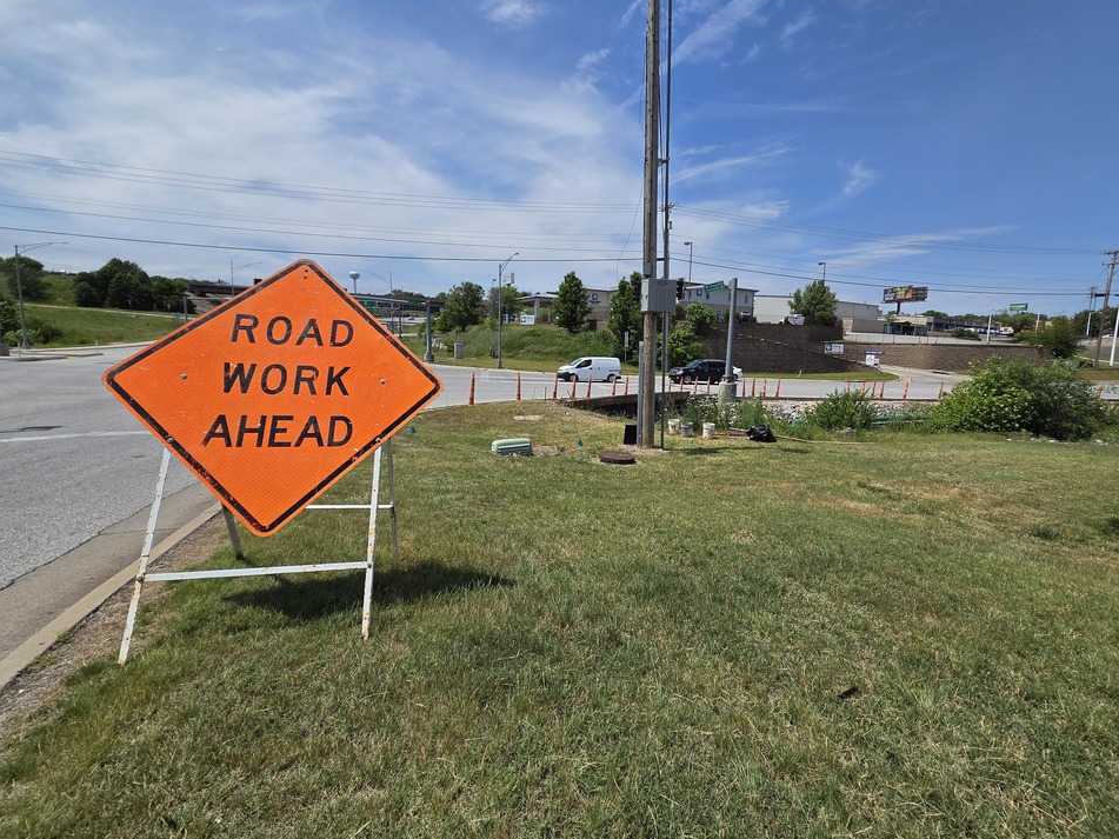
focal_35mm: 14
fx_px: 453
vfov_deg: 85.6
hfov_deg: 101.9
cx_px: 601
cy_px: 405
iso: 100
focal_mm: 2.2
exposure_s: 1/6598
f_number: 2.2
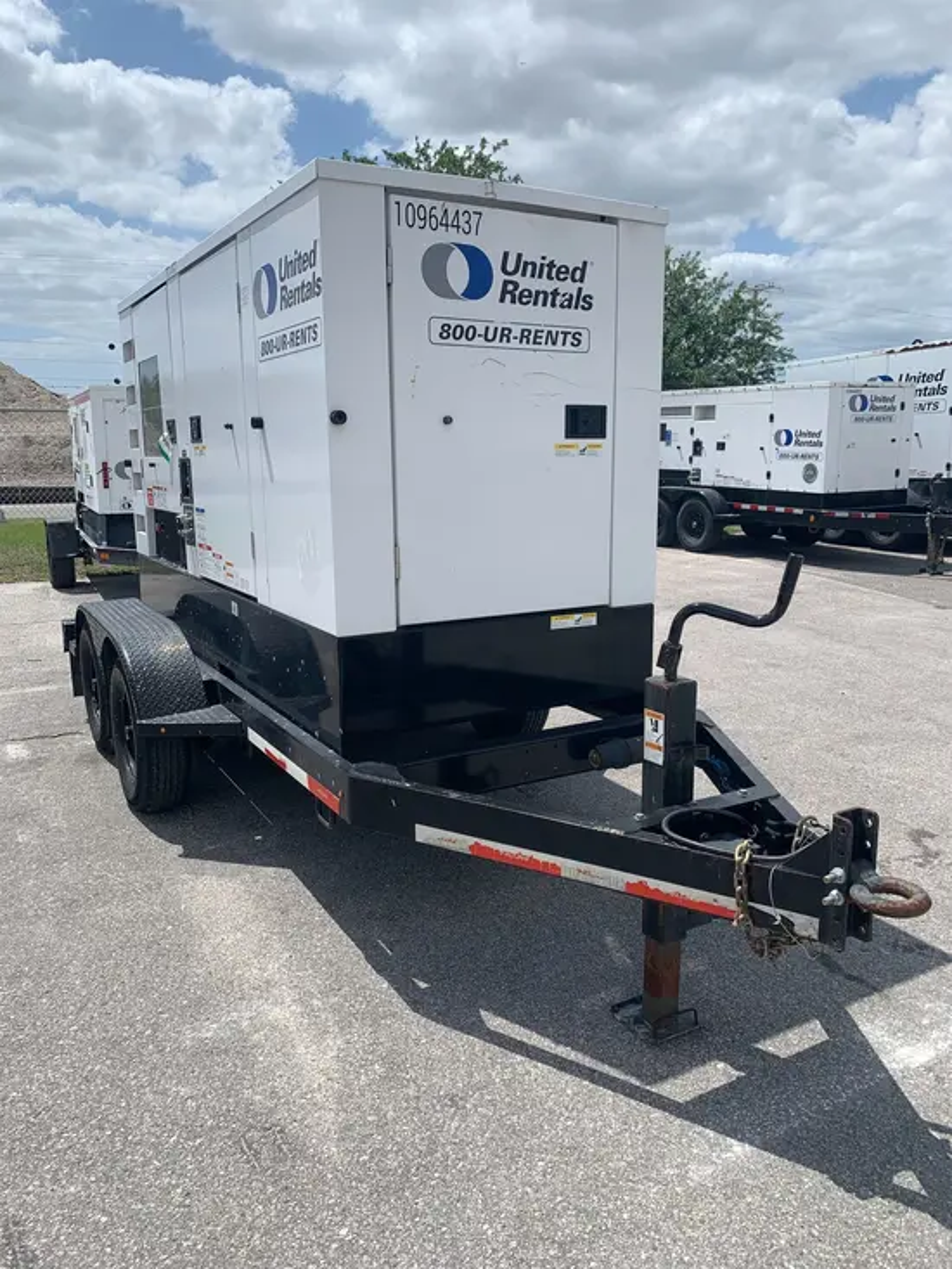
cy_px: 634
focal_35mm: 26
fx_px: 953
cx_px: 476
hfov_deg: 53.1
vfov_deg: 67.3
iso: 25
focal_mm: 4.25
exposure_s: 1/3521
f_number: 1.8
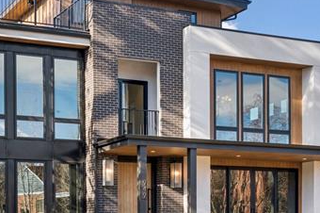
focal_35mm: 81
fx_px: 719
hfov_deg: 25.1
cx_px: 159
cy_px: 129
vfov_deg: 16.8
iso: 400
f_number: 10
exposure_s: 1/250
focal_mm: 43
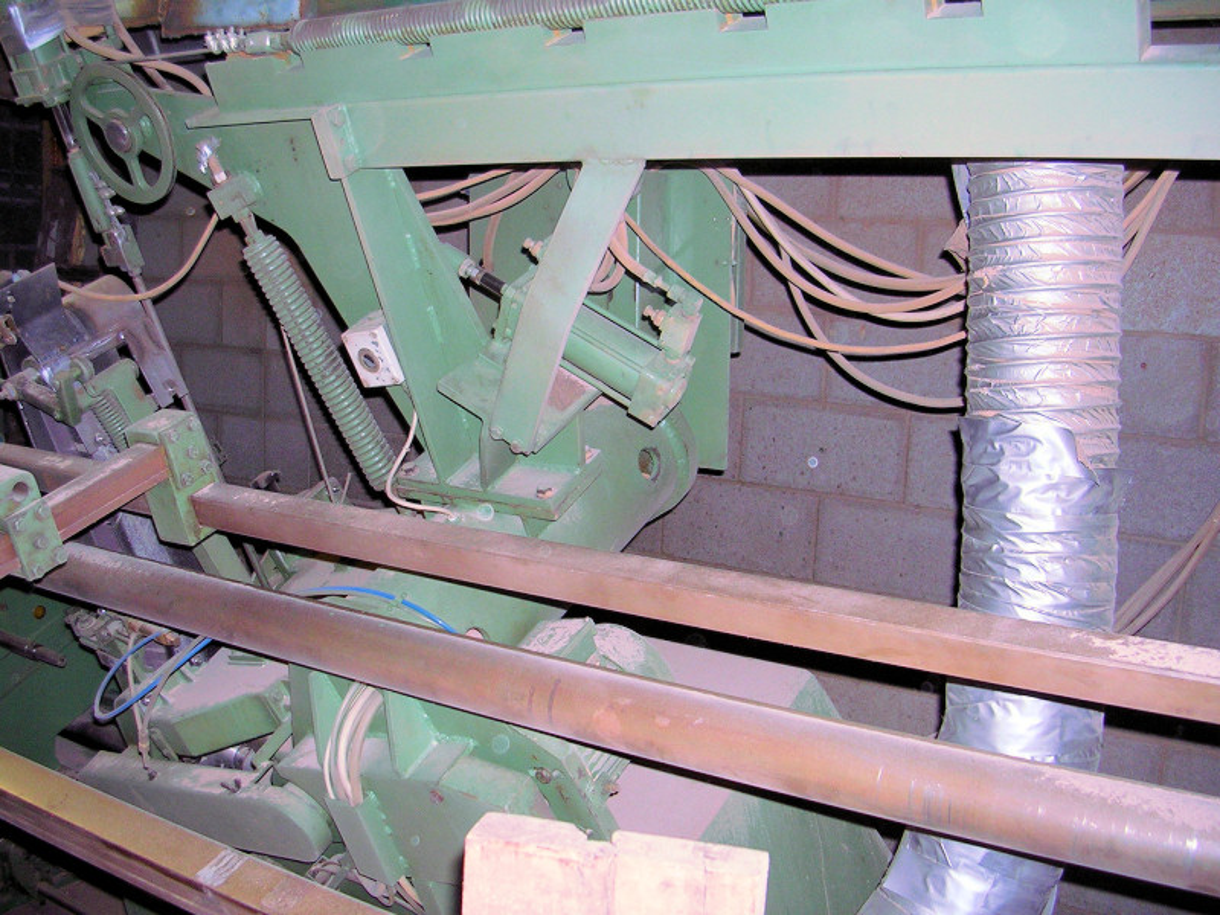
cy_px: 458
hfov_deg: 49.0
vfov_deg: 37.7
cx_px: 610
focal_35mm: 38
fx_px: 1339
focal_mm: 5.8
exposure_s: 1/60.1
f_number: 2.8
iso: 85
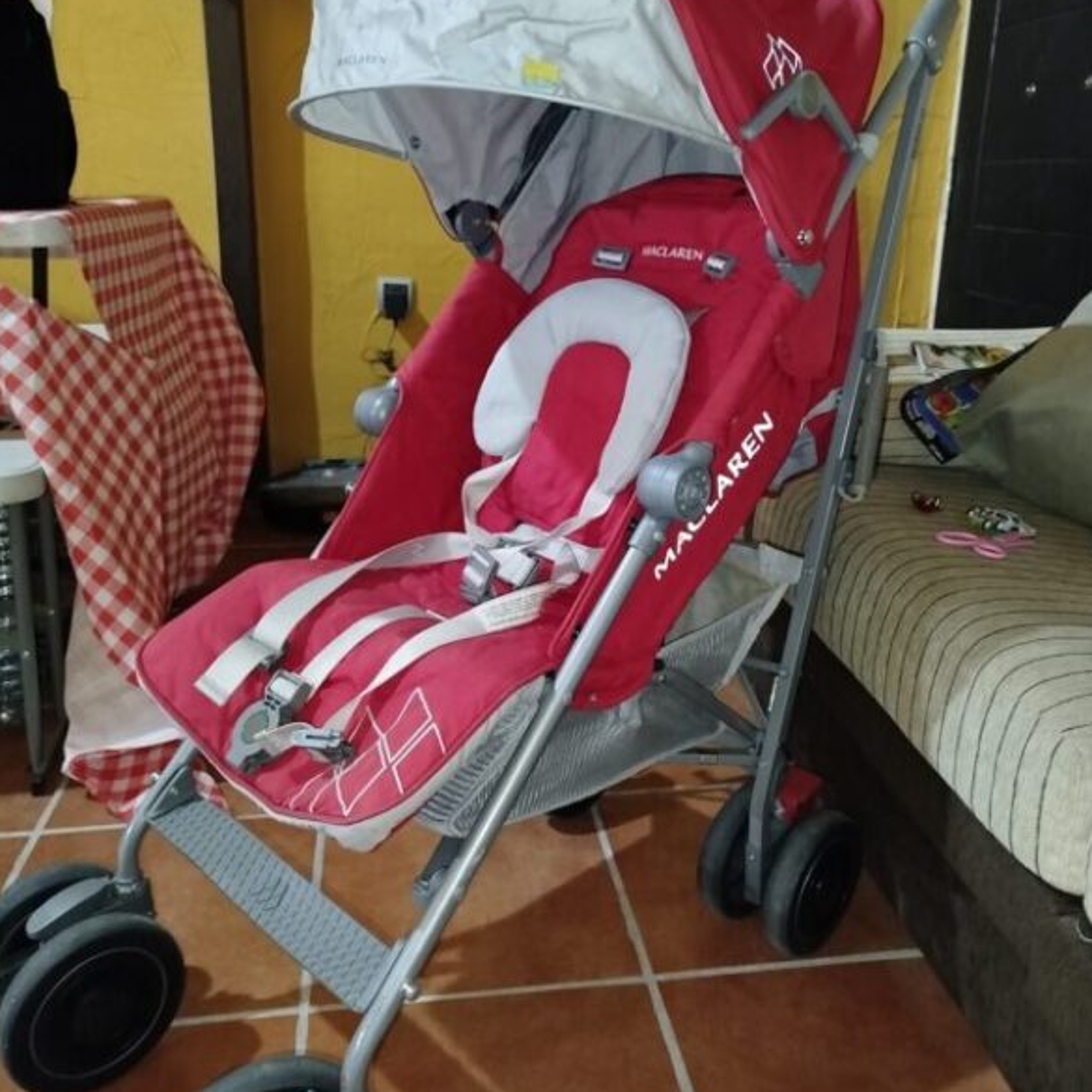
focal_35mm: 29
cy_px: 482
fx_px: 1035
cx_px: 554
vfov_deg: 55.5
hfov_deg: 55.6
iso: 1000
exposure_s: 1/17
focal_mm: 5.31
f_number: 1.7
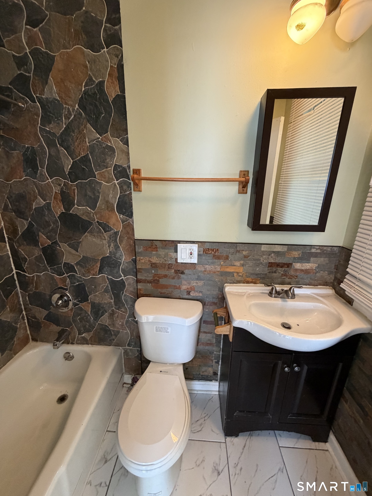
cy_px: 248
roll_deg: -0.4
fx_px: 201
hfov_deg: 85.7
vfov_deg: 102.1
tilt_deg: -16.2
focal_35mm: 14
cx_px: 186
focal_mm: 2.22
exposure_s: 1/60
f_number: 2.2
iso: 500
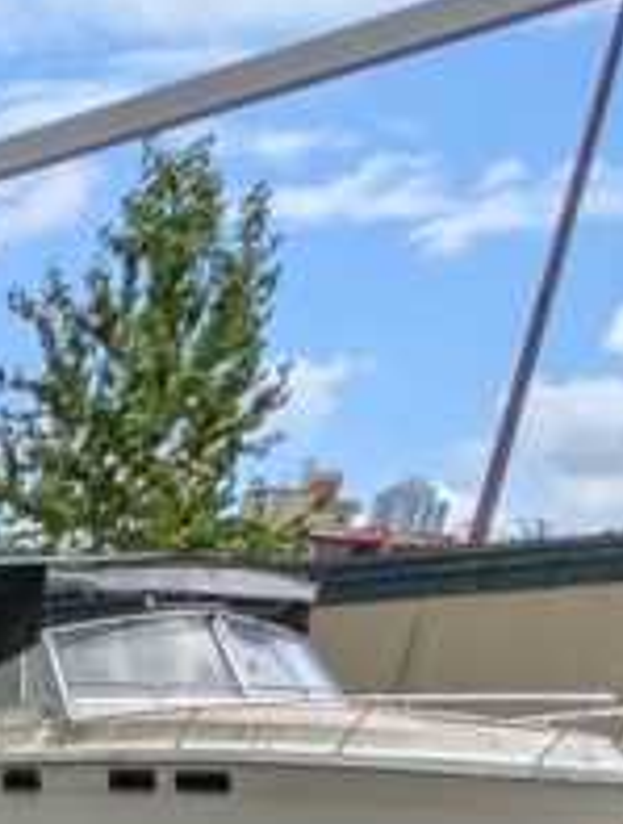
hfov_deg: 14.0
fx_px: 1742
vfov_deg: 16.2
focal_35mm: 73
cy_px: 1853
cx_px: -878
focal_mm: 2.02
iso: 49
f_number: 1.7
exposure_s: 1/4673
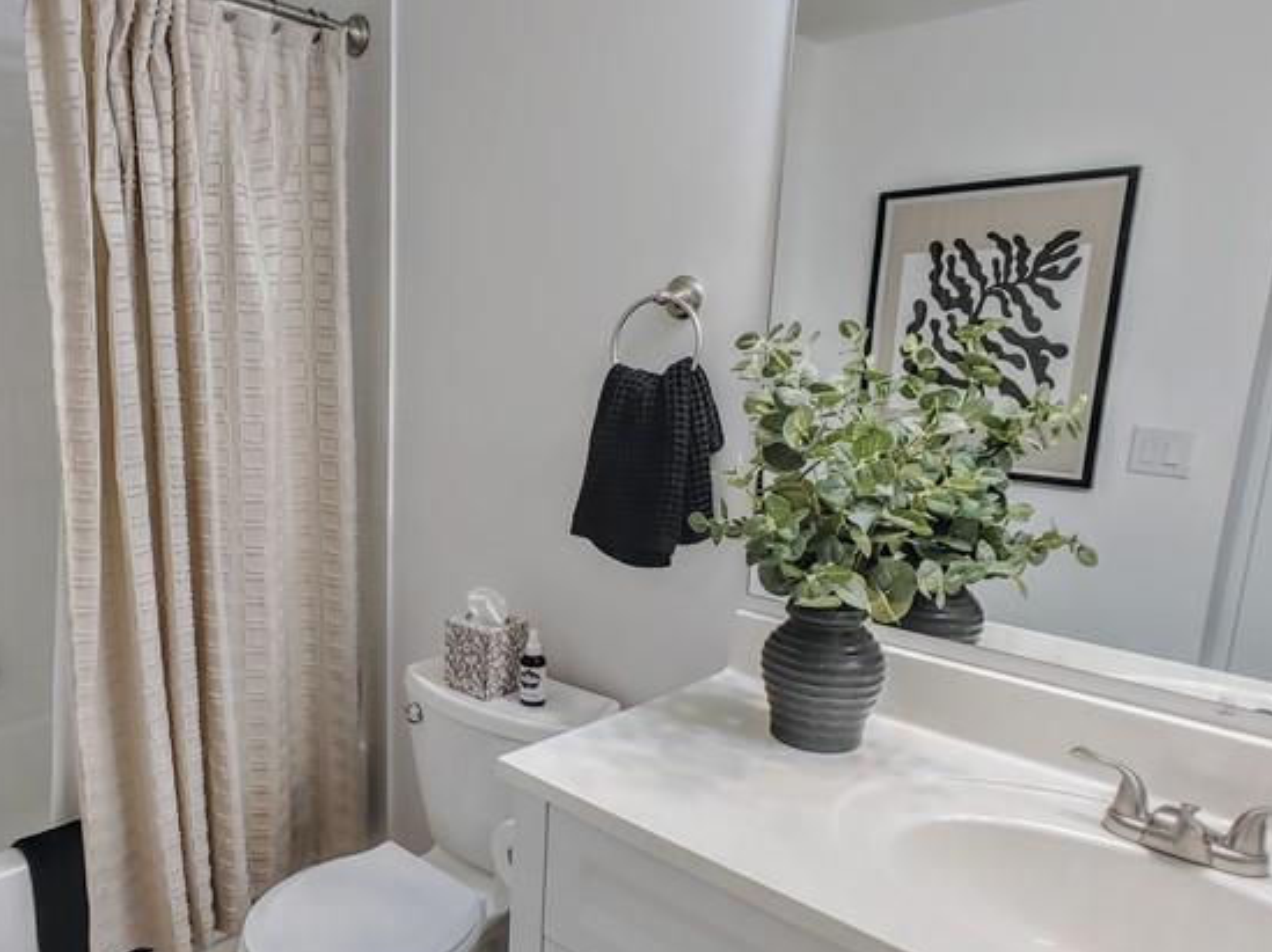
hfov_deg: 60.8
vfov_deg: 49.5
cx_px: 357
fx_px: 1028
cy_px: 554
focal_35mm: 28
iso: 50
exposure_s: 1/40
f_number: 1.9
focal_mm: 1.78
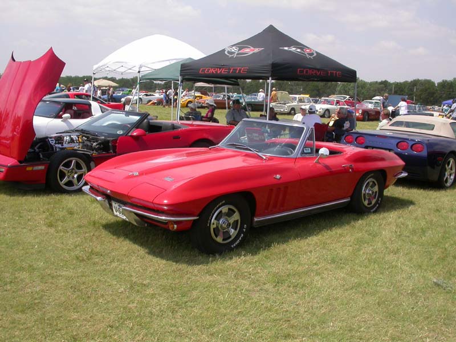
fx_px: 501
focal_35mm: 38
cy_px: 171
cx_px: 228
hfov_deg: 49.0
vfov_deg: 37.7
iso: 100
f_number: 7.5
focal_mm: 7.85
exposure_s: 1/306
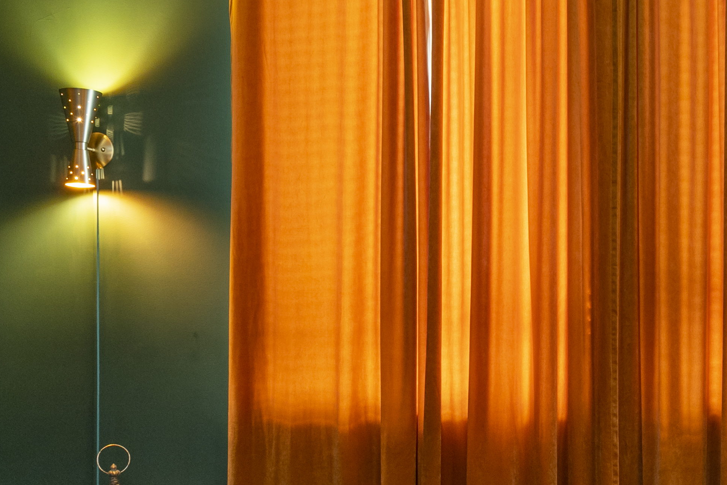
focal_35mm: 59
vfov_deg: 22.8
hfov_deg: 32.3
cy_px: 376
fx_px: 1192
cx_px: 650
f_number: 7.1
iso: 320
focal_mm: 19
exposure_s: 1/1.25
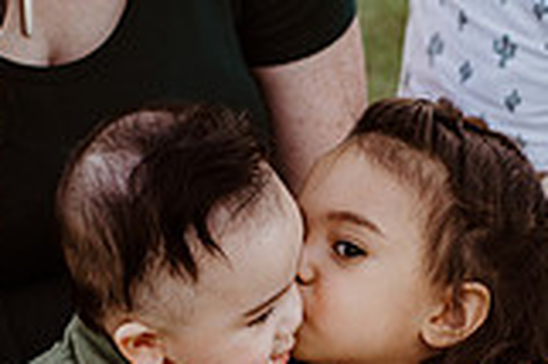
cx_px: 337
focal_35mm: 180
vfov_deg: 7.6
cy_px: 304
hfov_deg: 11.4
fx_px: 2737
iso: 200
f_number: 2.8
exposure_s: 1/200
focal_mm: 50
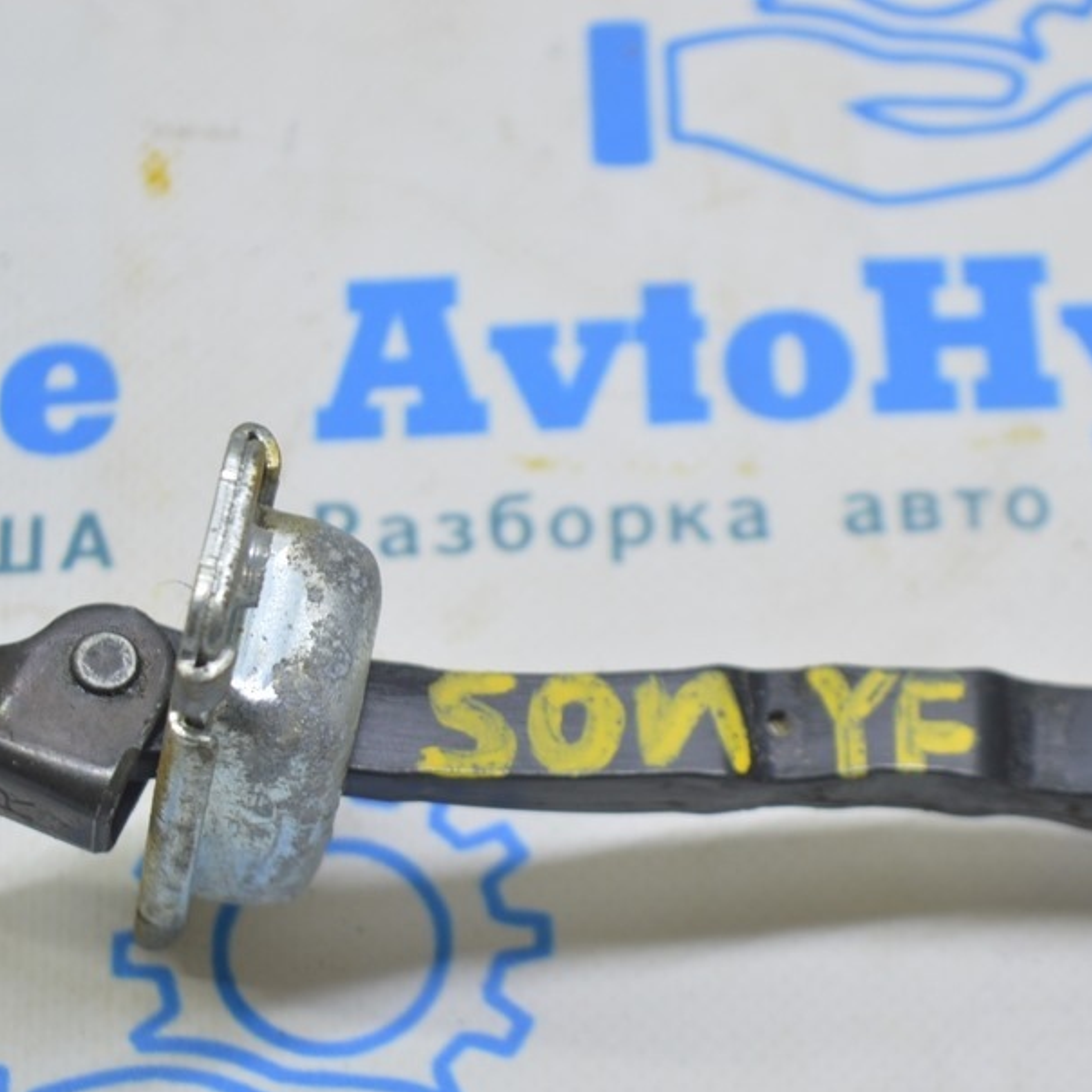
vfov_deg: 14.7
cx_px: 635
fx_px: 4237
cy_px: 614
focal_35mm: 119
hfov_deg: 14.7
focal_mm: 55
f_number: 5.6
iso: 400
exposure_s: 1/20
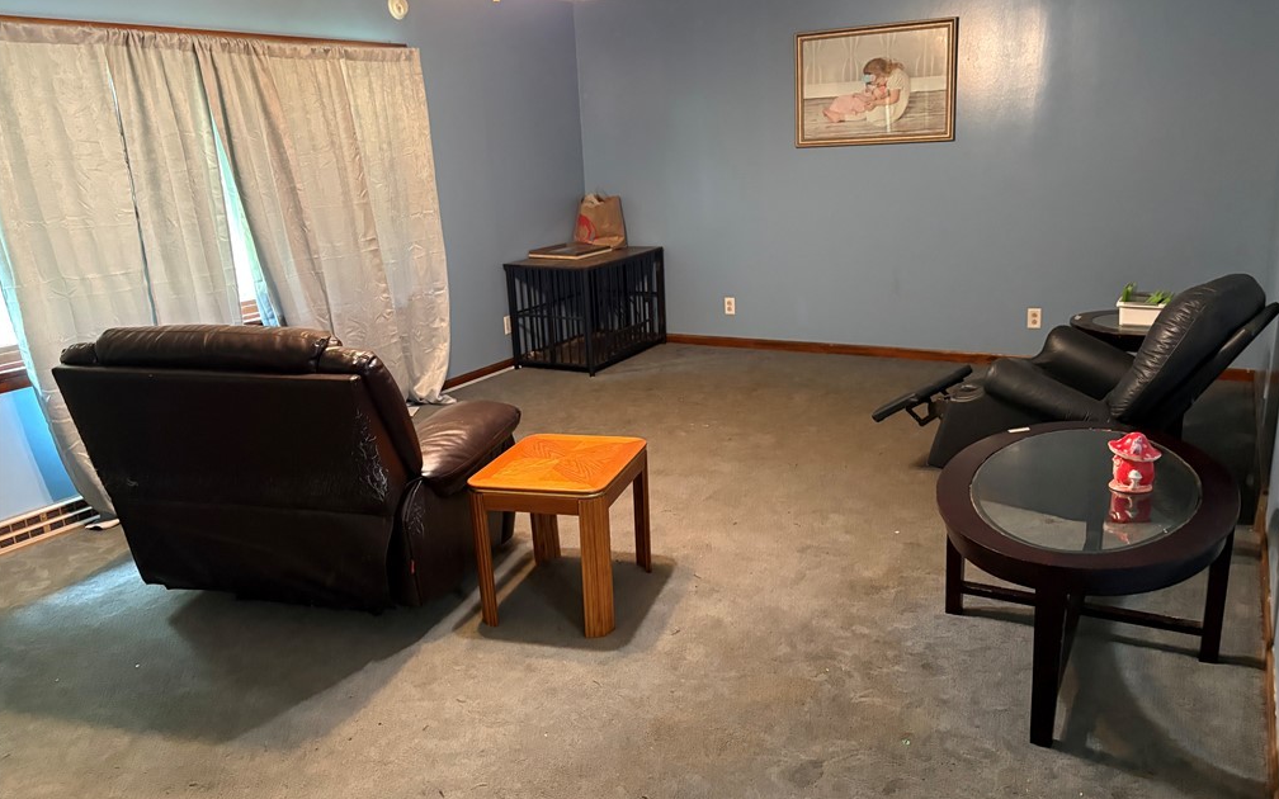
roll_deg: +2.8
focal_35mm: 28
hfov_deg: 66.5
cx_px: 646
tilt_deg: -14.1
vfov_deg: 44.5
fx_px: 976
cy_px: 383
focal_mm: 5.96
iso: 640
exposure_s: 1/30
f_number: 1.6
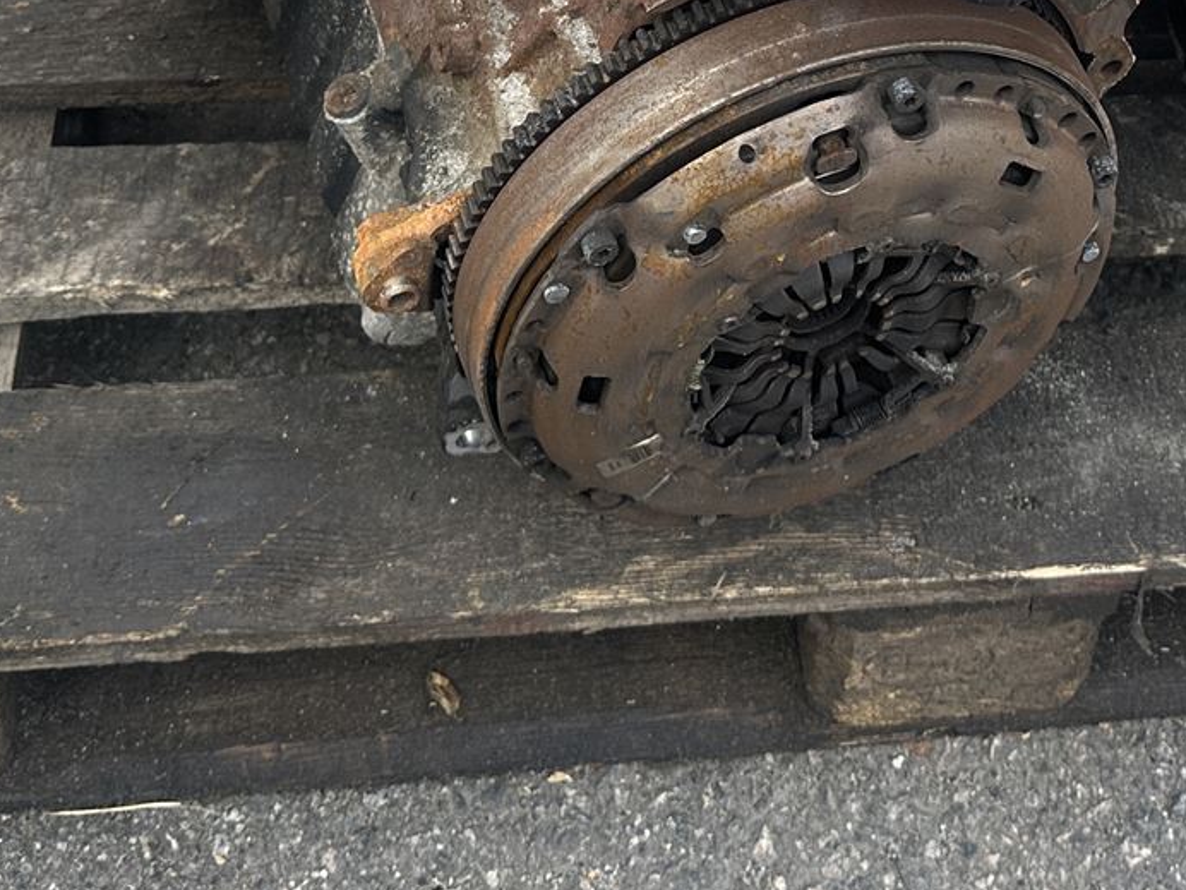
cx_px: 811
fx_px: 2433
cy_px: -254
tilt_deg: -40.3
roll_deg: -2.9
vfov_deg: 19.2
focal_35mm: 71
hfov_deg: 27.2
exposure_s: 1/480
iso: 80
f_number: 1.78
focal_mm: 6.86
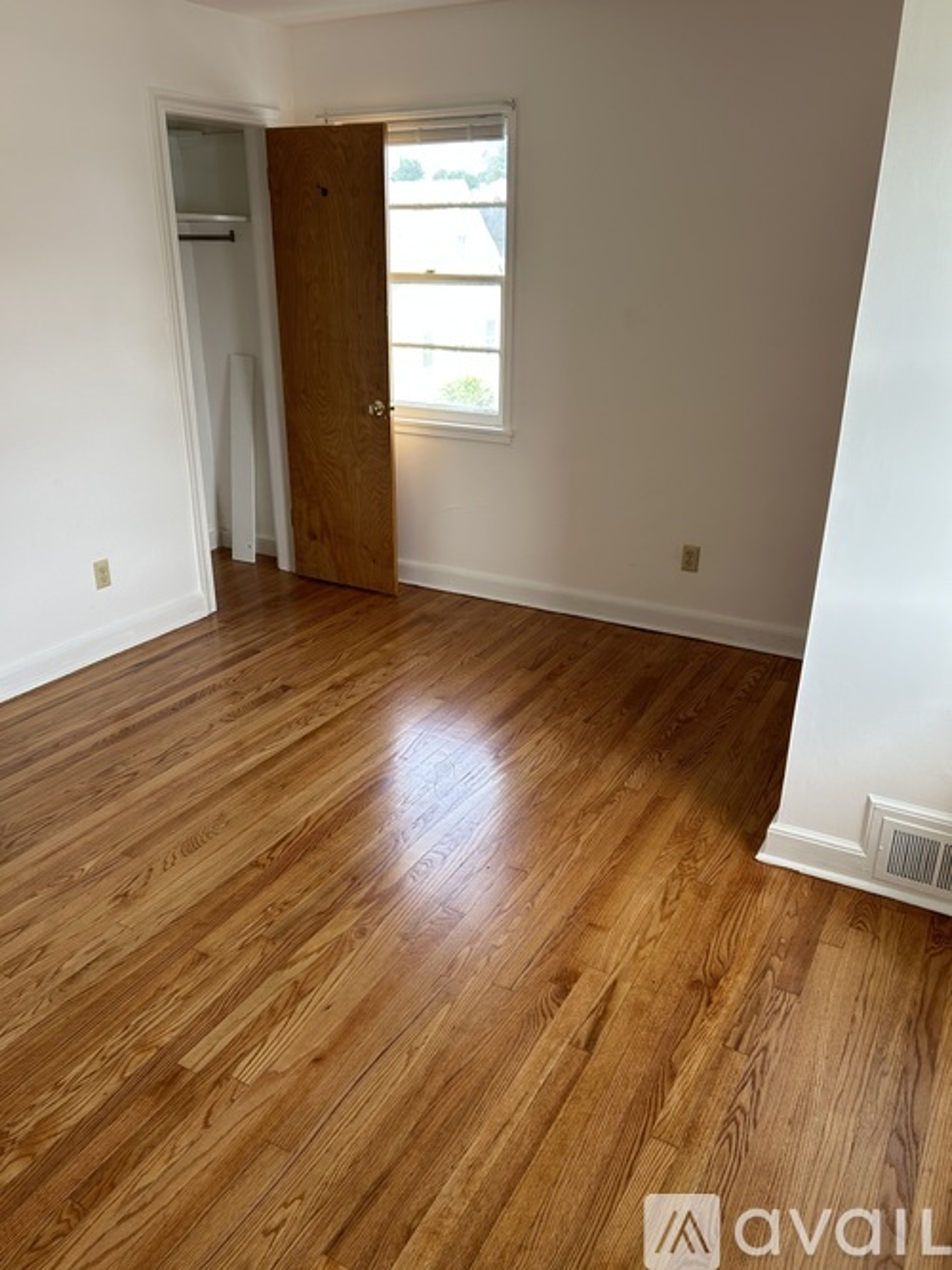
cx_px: 476
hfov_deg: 53.0
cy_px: 635
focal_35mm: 26
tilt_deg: -21.5
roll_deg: -0.3
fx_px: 954
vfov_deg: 67.3
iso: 50
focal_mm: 5.7
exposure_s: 1/121
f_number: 1.5
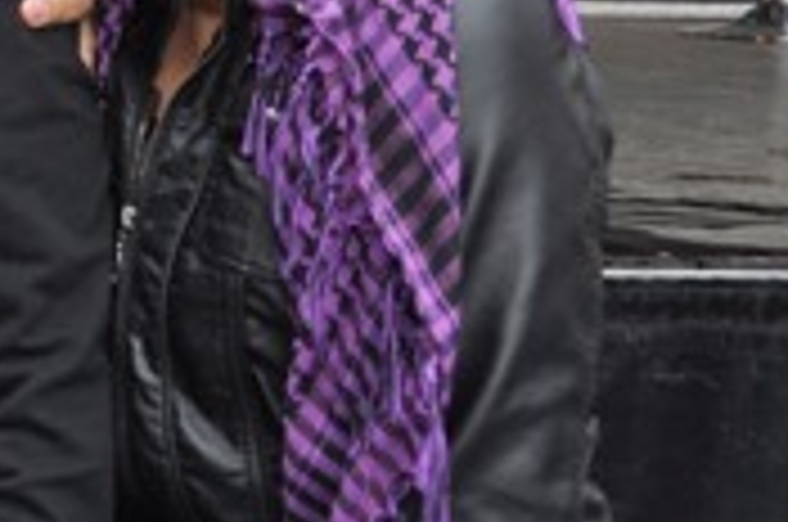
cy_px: -20
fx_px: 3124
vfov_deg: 9.5
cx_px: -468
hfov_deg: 13.4
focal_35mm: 143
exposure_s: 1/100
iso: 500
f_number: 6.3
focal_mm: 26
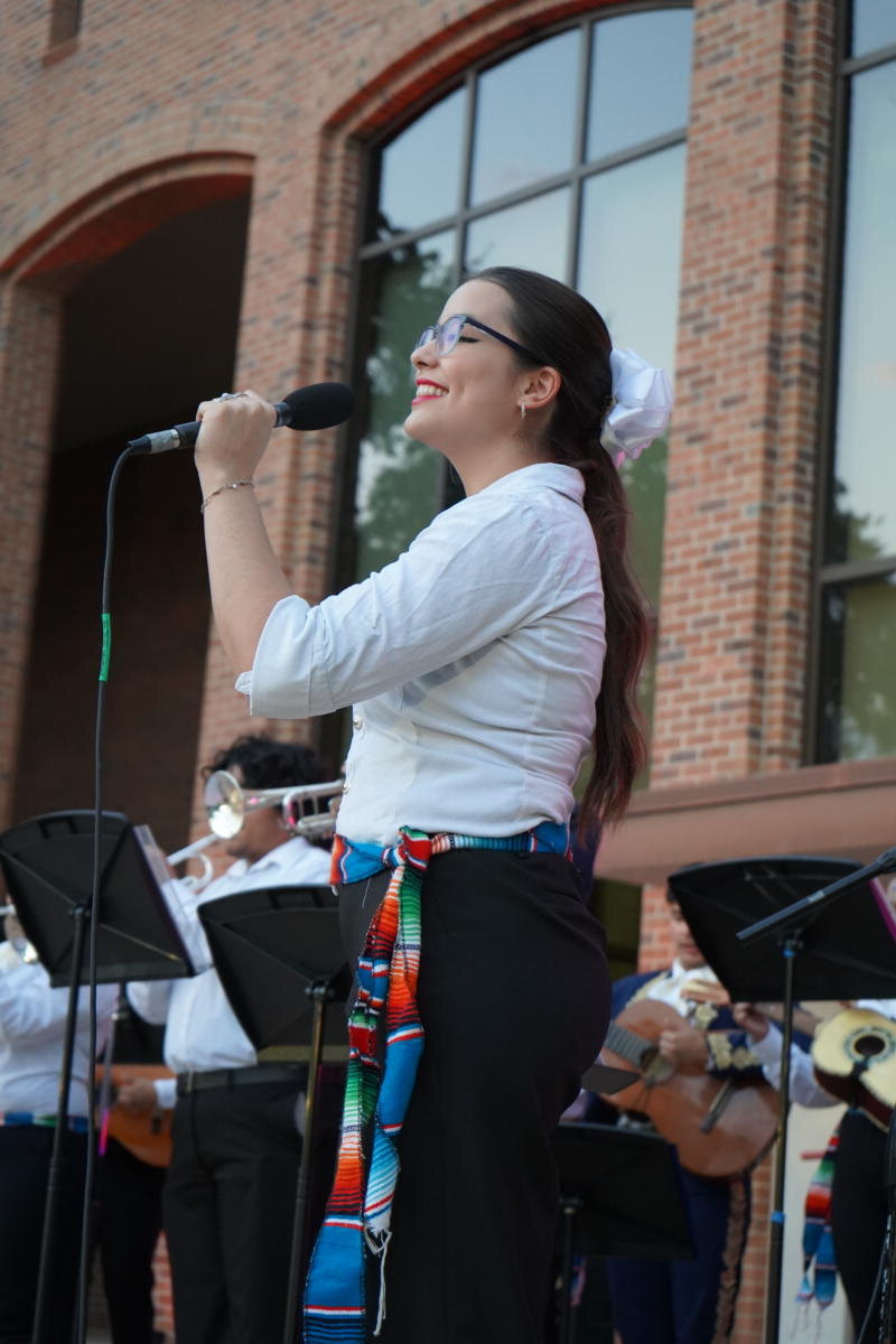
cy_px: 672
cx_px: 448
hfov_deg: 19.5
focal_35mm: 70
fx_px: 2613
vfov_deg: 28.8
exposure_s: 1/160
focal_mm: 70
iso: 4000
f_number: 5.6
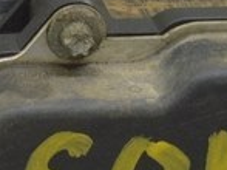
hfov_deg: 5.2
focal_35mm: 382
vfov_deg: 3.9
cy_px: 230
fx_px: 2503
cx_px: 73
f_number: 5.6
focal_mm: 38
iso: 400
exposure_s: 1/20
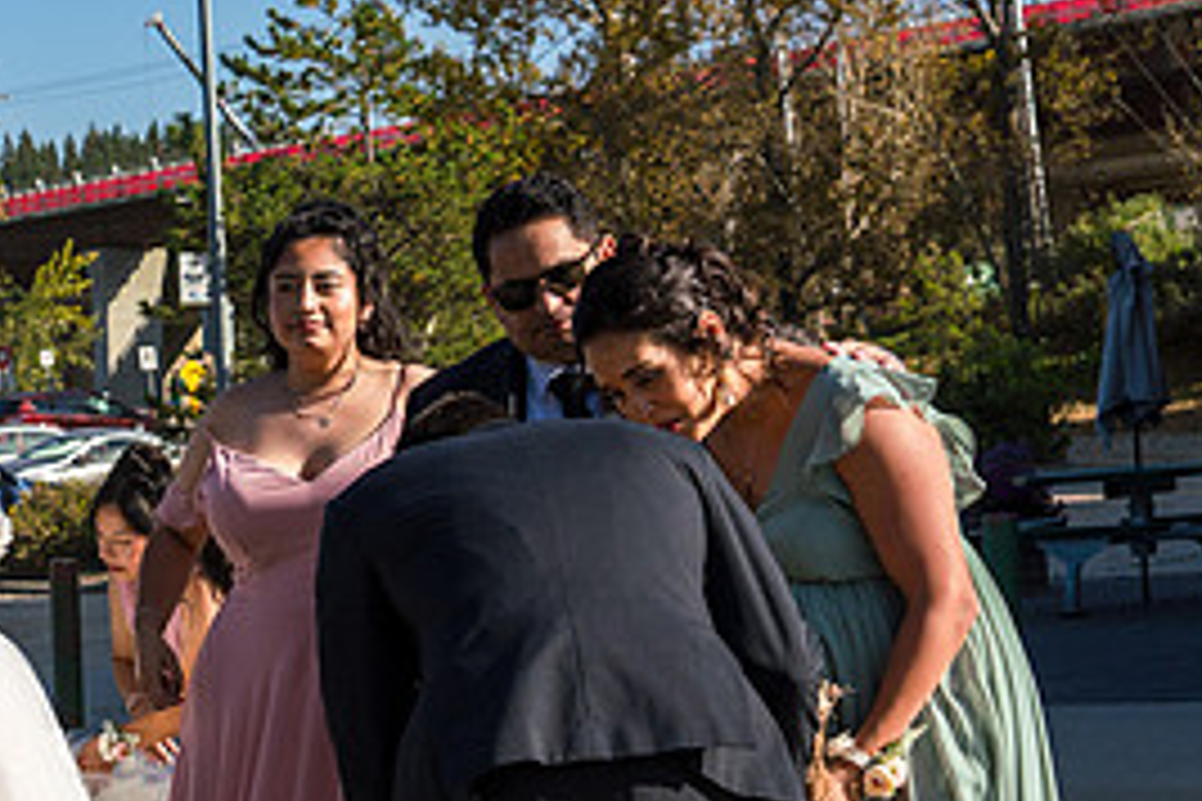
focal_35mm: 102
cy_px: 713
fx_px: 3405
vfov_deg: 13.3
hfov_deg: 19.2
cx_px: -99
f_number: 5
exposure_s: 1/1600
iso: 250
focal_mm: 36
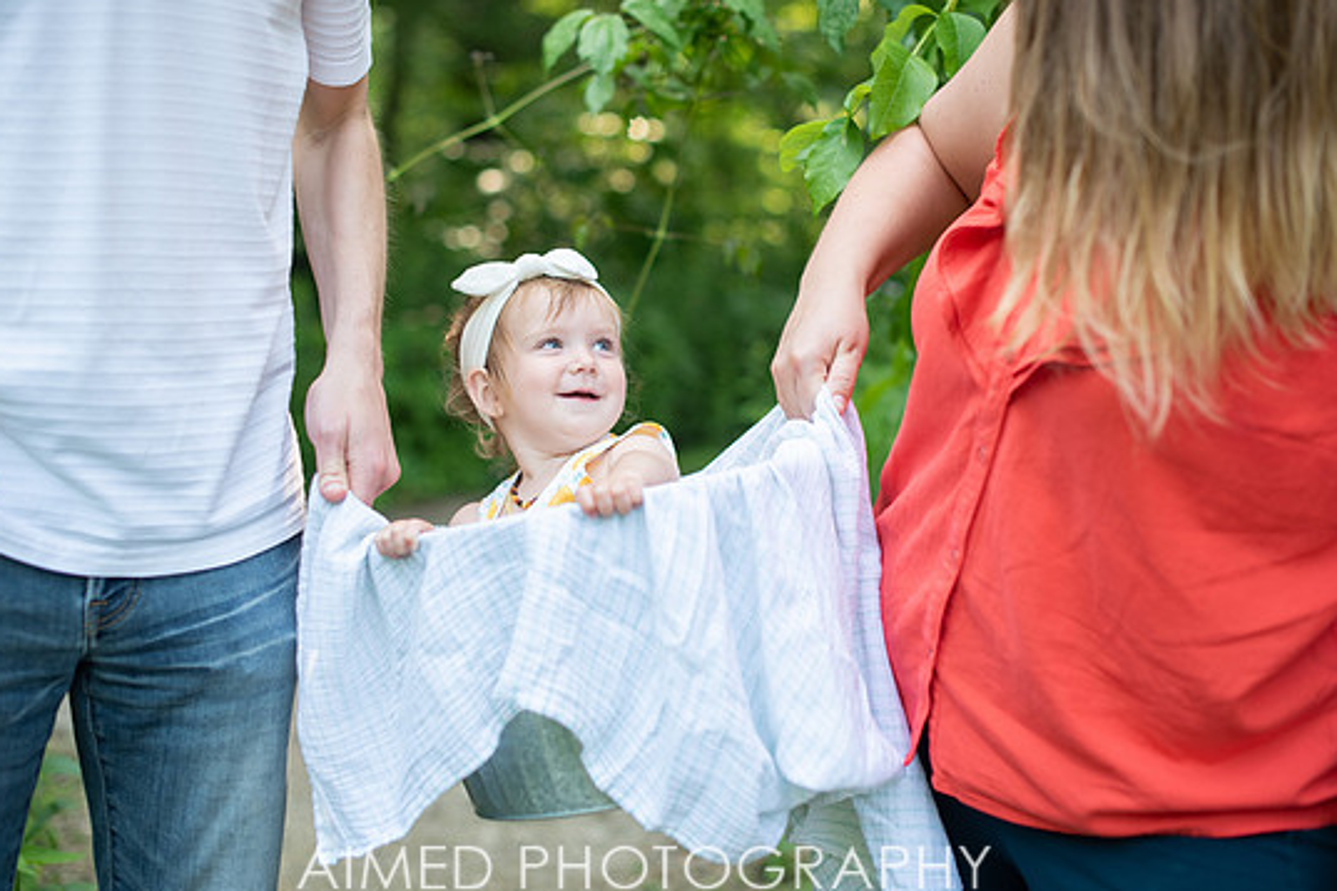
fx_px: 2005
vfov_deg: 25.1
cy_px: 434
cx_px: 647
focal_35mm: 54
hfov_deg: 36.9
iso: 200
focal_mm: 50
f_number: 2.2
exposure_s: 1/640
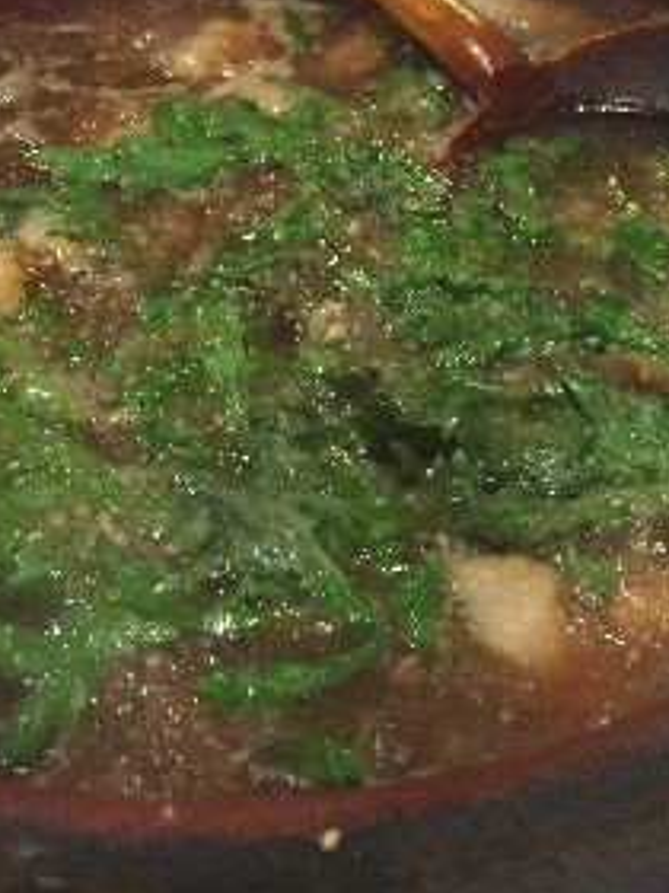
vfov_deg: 26.1
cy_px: -75
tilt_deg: -28.4
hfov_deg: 21.3
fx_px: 1778
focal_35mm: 69
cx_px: 306
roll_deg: +3.3
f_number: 2.2
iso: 64
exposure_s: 1/4
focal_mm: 4.15
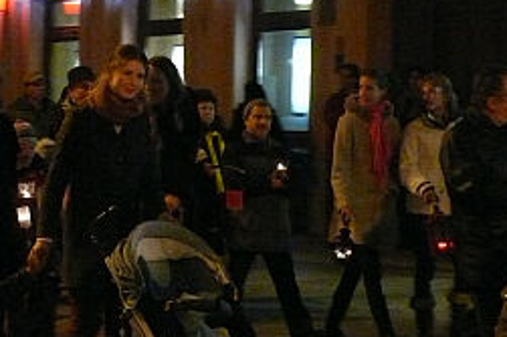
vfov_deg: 11.0
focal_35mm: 125
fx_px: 1759
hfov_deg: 16.4
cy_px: 151
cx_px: 180
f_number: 3.2
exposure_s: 1/20
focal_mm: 10.7
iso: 800
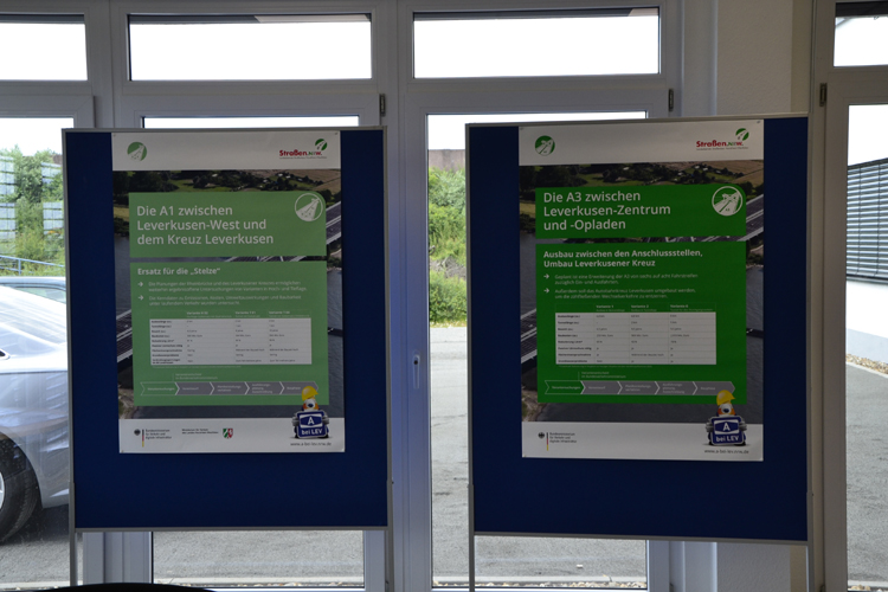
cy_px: 296
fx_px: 1110
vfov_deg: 29.9
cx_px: 444
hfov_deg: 43.6
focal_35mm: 45
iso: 400
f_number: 9
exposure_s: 1/125
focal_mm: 30
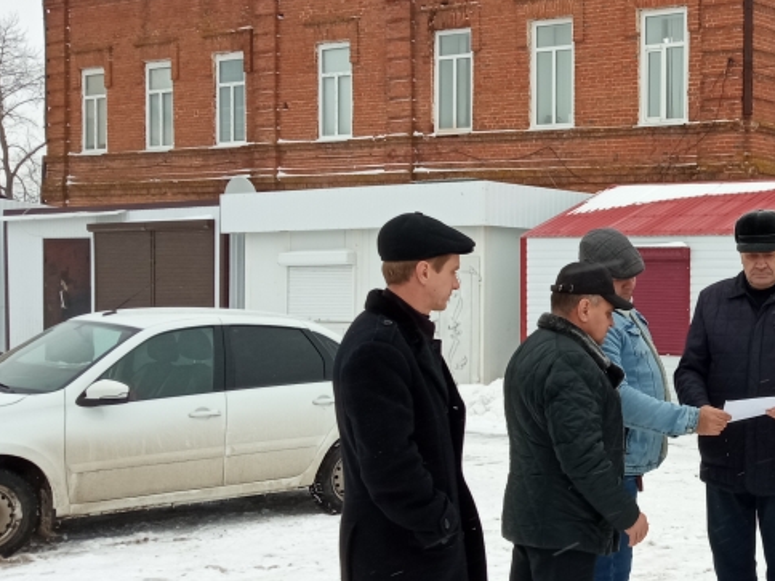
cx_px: 767
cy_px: 319
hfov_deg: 30.9
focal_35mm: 58
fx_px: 1299
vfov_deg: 25.2
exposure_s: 1/113
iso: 118
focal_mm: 3.79
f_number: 2.2
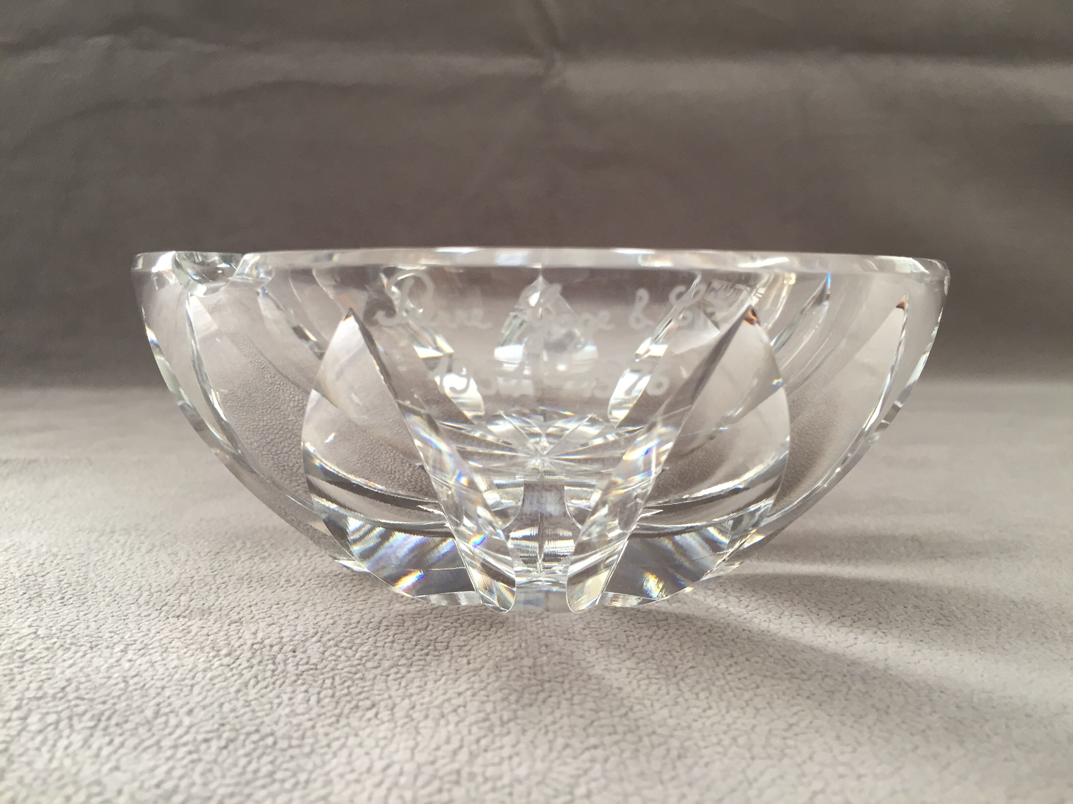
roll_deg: -1.0
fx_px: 899
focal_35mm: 29
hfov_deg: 61.7
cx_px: 536
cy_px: 402
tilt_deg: -7.2
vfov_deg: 48.2
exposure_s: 1/33
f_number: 2.2
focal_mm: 4.15
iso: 80
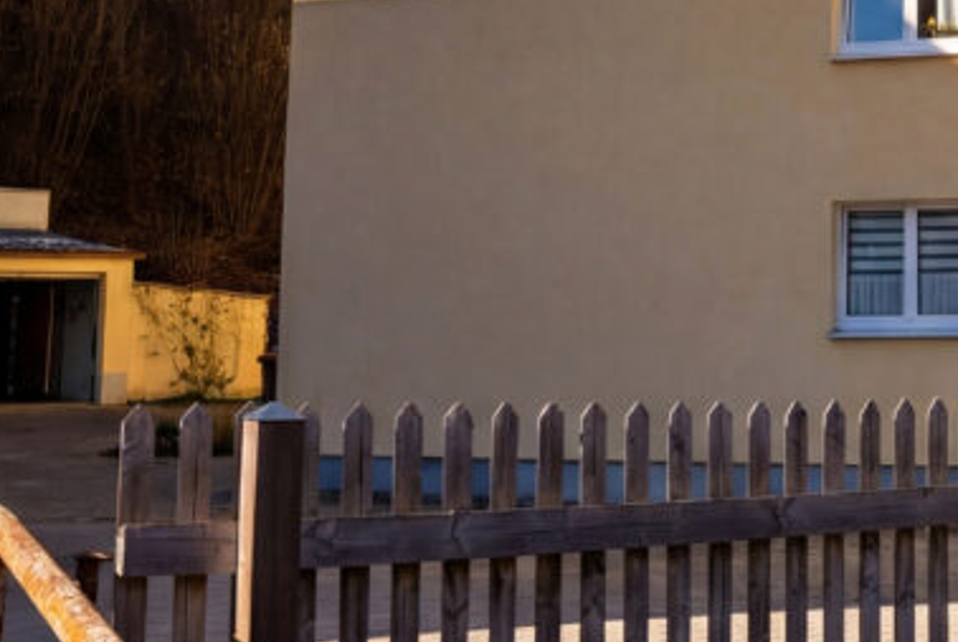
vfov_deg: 20.6
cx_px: 1080
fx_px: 1732
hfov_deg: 27.9
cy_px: 86
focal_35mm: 65
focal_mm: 24
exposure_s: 1/500
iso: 500
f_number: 8
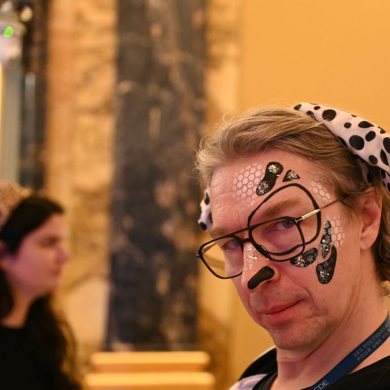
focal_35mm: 80
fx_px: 1020
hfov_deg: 21.5
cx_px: 291
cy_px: 194
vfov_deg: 21.7
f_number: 4
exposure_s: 1/125
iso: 9000
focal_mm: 62
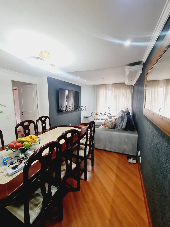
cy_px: 114
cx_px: 85
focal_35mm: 13
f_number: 2.2
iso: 160
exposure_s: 1/60
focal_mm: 2.2
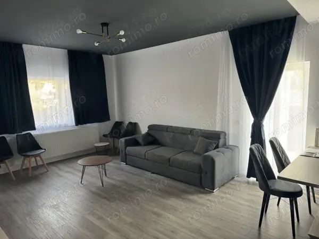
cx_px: 160
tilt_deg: -6.4
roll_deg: +1.7
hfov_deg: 71.6
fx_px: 221
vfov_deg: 56.8
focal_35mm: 24
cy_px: 120
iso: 200
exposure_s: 1/71
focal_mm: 6.76
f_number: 1.78
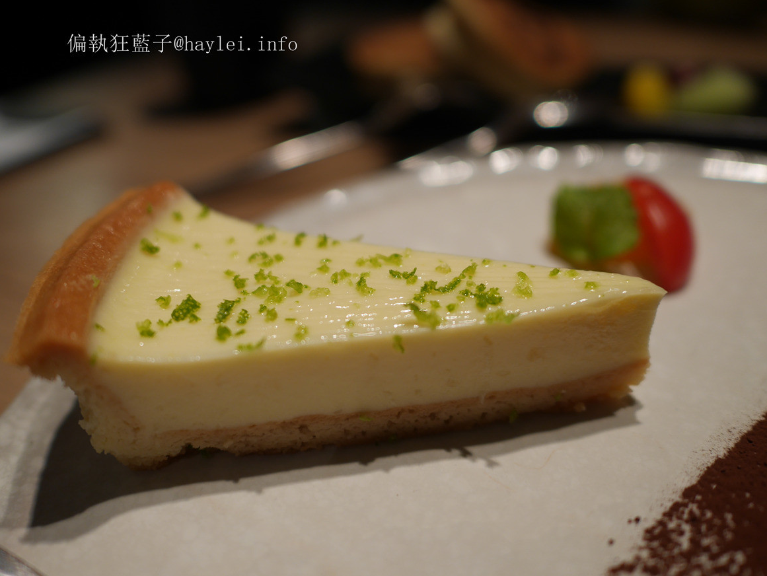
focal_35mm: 31
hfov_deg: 58.3
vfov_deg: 45.5
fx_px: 687
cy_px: 291
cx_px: 377
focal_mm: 15
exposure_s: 1/125
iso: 200
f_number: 1.8
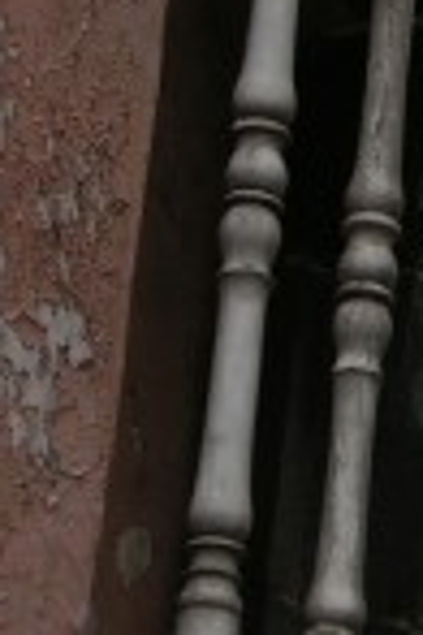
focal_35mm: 542
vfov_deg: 3.8
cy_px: 186
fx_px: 9552
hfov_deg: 2.5
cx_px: 803
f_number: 4.1
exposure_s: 1/156
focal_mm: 25.4
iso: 50
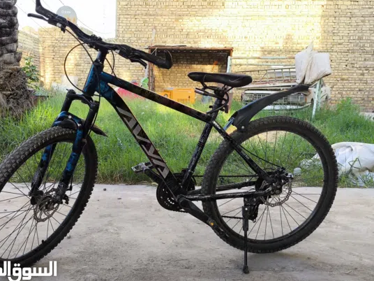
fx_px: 465
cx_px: 162
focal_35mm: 43
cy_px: 160
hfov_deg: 43.8
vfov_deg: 33.5
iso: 50
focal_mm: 4.71
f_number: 1.7
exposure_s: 1/107
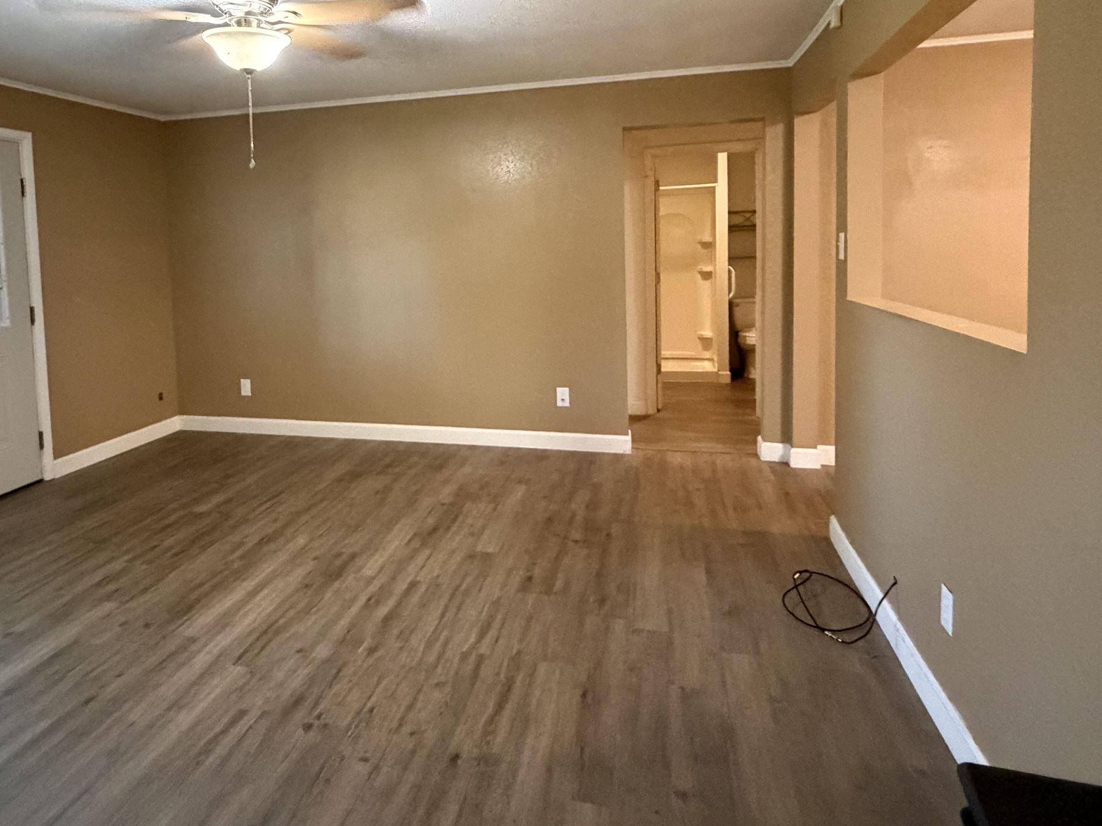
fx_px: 732
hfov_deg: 73.4
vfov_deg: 57.9
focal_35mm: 23
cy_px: 296
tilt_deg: -3.7
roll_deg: +1.4
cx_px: 460
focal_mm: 2.22
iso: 1250
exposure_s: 1/60
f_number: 2.2
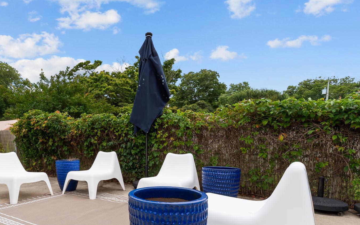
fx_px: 226
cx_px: 124
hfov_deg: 75.1
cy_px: 159
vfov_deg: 51.5
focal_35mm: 23
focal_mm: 10
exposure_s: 1/800
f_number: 7.1
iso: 250
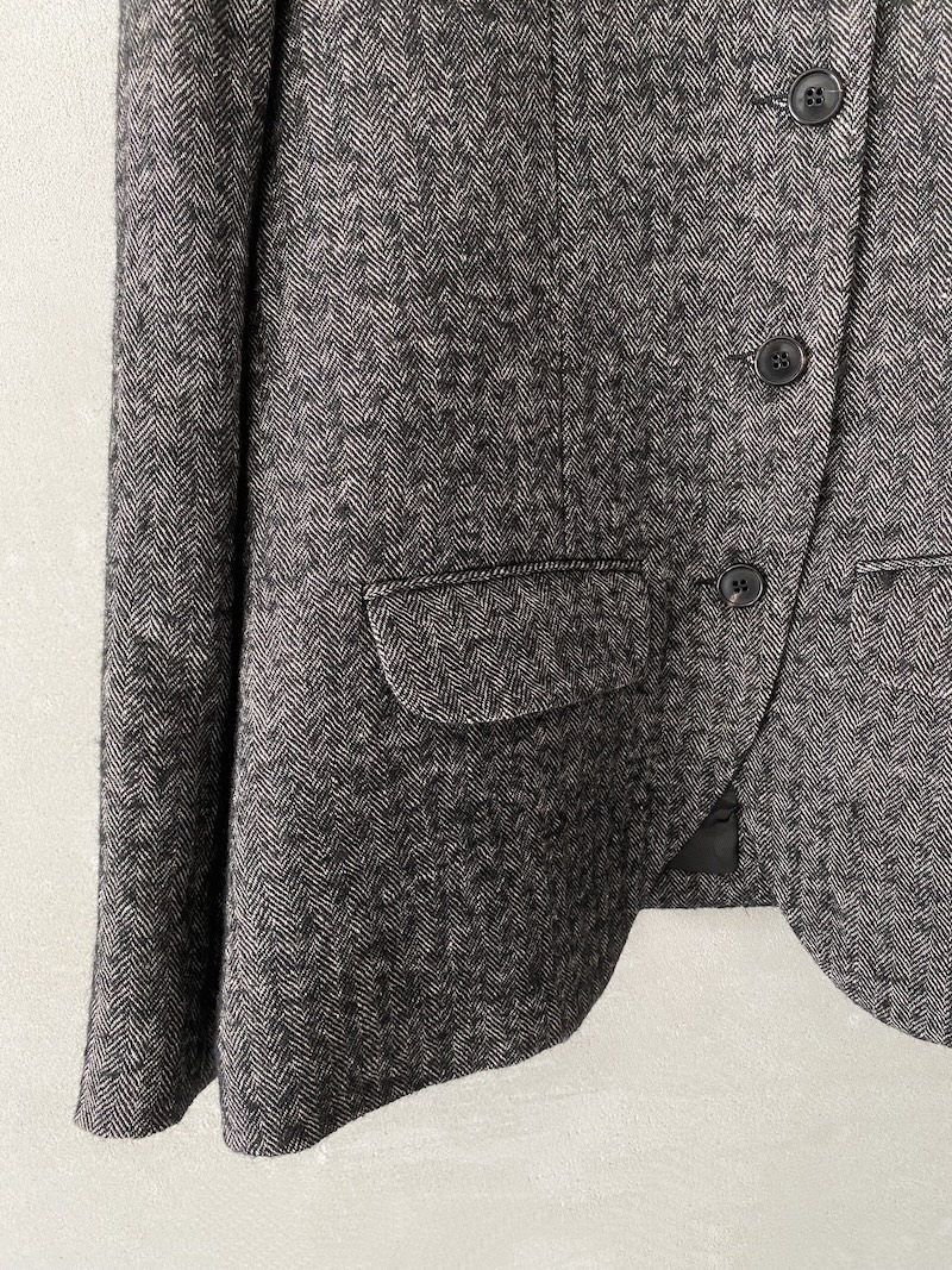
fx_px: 954
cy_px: 635
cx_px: 476
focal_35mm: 26
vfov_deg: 67.3
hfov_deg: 53.1
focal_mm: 4.25
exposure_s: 1/60
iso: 125
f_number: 1.8
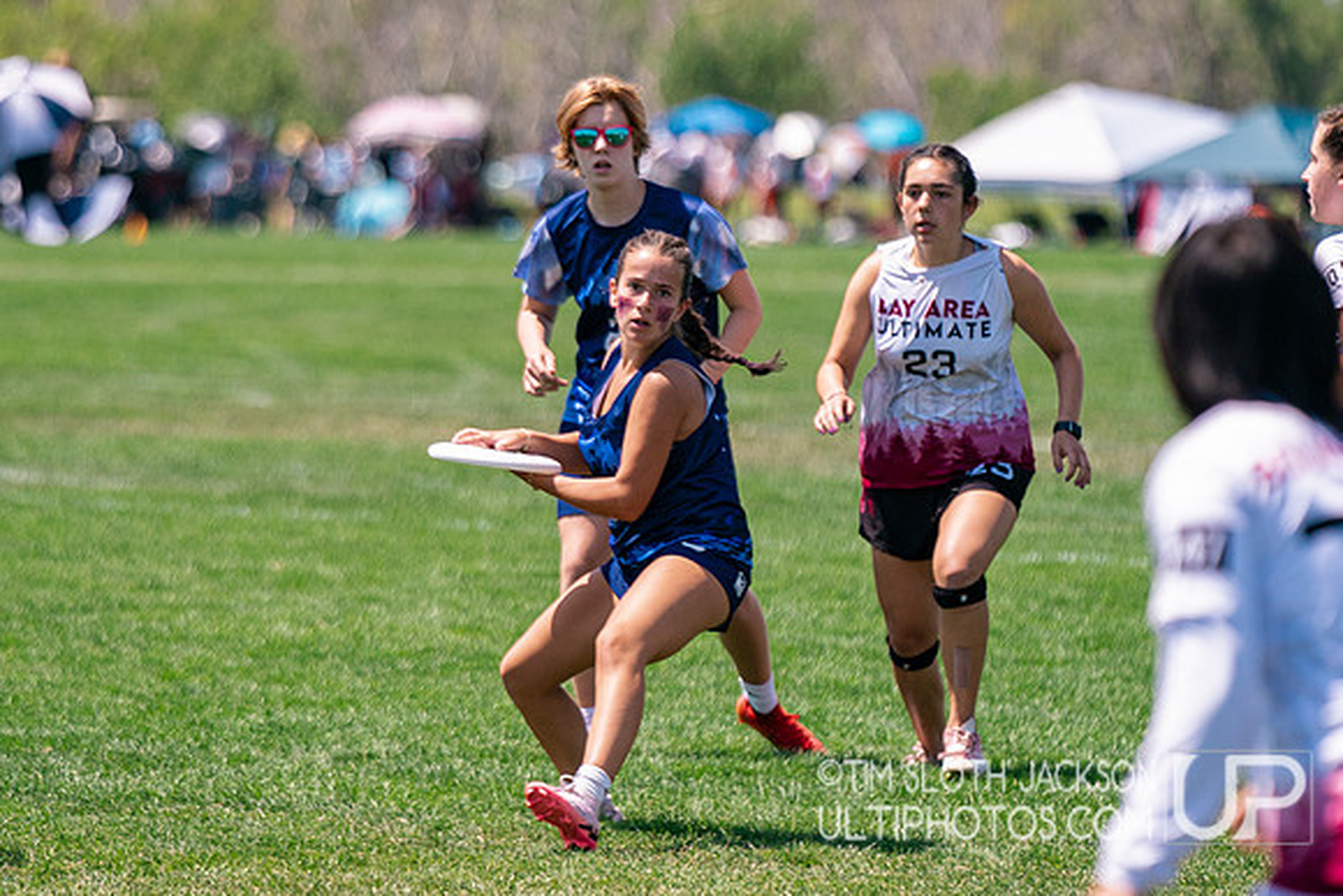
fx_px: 13448
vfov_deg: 3.8
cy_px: 427
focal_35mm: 360
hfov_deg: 5.7
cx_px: 558
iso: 320
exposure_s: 1/5000
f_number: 3.2
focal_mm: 200
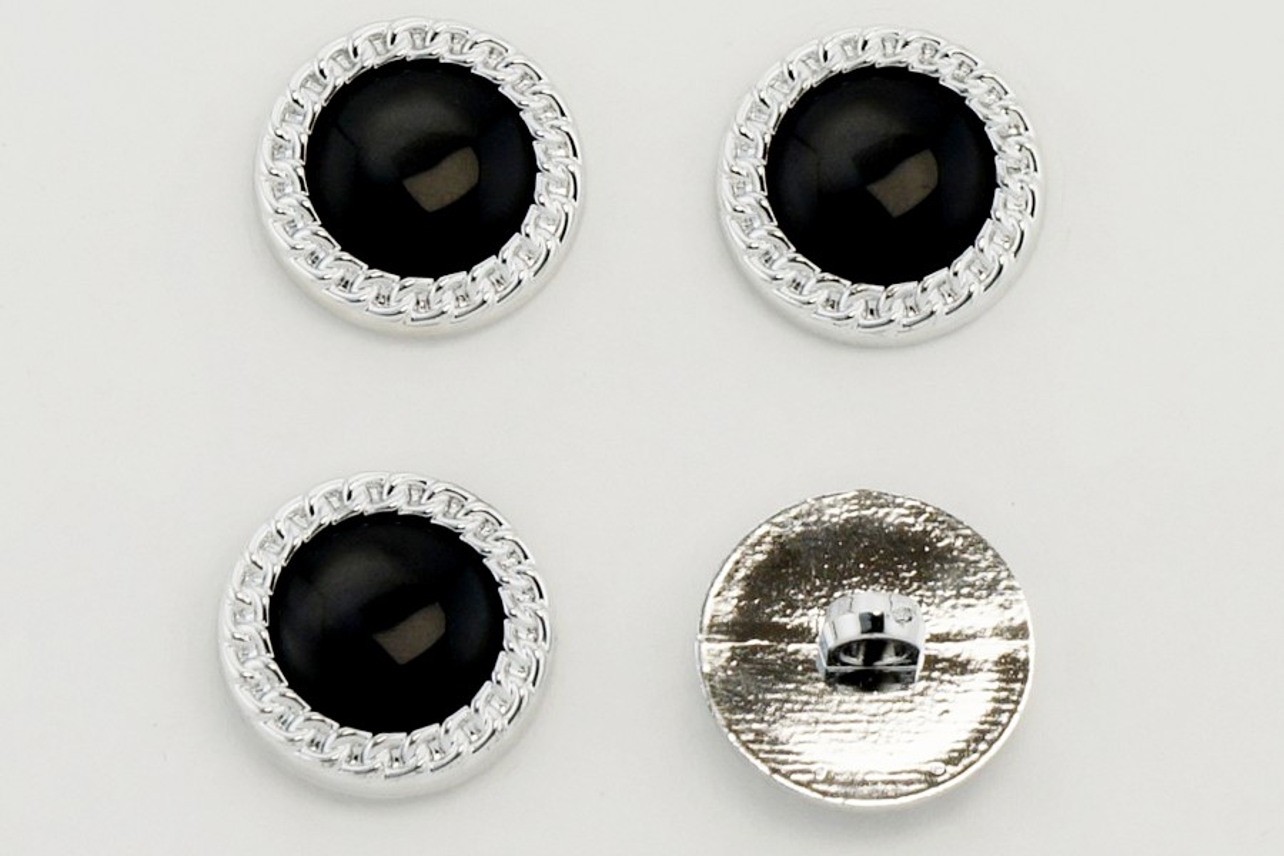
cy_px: 428
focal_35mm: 82
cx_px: 642
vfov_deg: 16.6
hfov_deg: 24.6
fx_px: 2942
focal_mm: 55
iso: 200
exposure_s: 1/400
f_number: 9
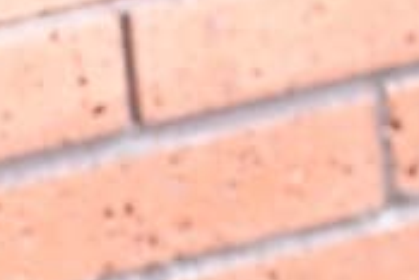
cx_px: -1016
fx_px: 10369
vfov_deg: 1.5
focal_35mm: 891
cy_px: 386
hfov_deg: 2.3
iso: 320
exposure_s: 1/1000
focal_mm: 86
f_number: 4
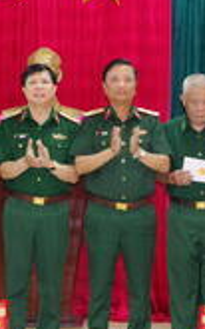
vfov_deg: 18.1
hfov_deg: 11.4
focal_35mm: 115
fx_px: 1029
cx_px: 84
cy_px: 152
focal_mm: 21
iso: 1600
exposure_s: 1/30
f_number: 8
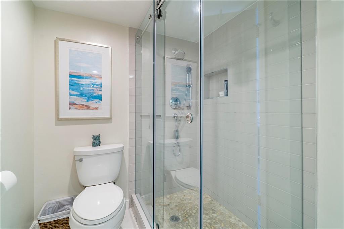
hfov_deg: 100.4
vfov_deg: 77.3
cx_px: 172
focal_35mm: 15
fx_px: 143
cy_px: 114
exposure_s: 1/1.67
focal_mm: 10
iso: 160
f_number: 11
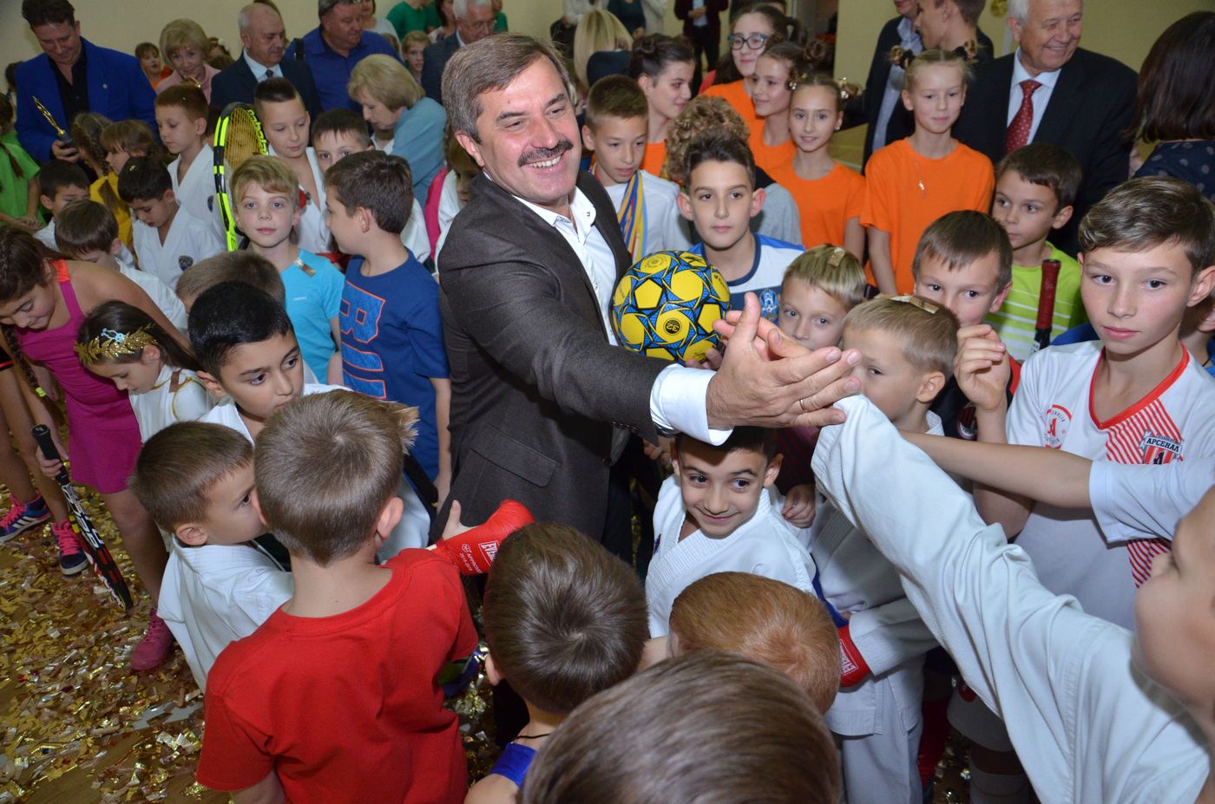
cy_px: 402
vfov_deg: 47.7
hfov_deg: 67.5
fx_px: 909
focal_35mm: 27
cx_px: 608
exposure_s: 1/250
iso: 800
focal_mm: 18
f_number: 3.5
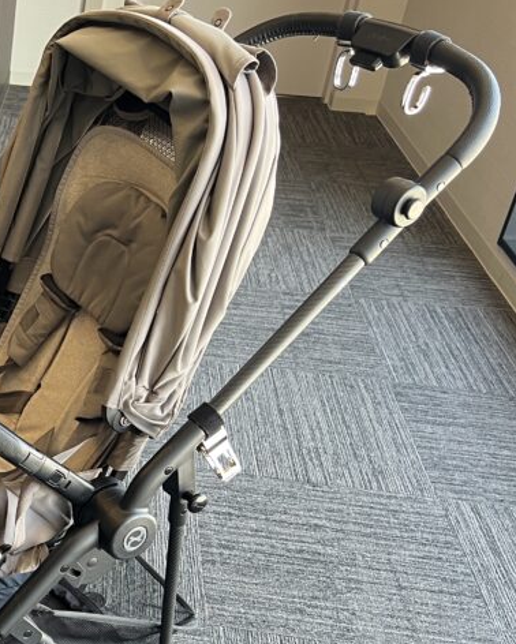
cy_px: 431
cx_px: -93
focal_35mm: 55
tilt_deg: -32.6
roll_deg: -2.5
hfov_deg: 25.1
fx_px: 1049
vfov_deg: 33.8
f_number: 1.5
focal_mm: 5.7
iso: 125
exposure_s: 1/99
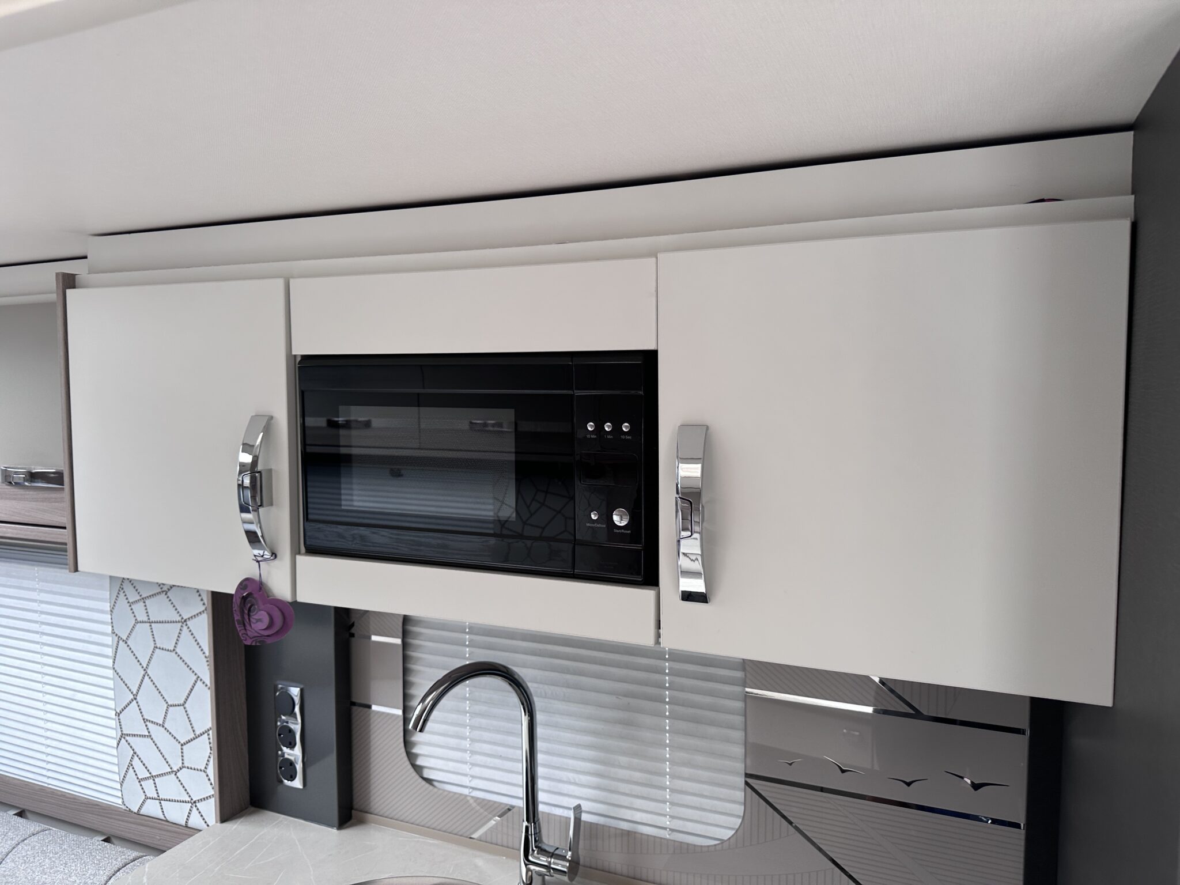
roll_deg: +1.3
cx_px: 590
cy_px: 442
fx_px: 818
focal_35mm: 24
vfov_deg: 56.8
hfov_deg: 71.6
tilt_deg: -5.4
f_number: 1.78
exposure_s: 1/121
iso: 80
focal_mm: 6.86
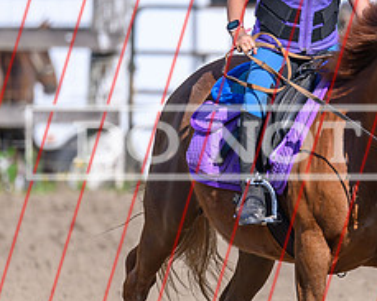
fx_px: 8209
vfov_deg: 2.1
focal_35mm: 736
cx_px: 344
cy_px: 71
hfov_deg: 2.6
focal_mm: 200
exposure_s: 1/2500
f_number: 2.8
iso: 160
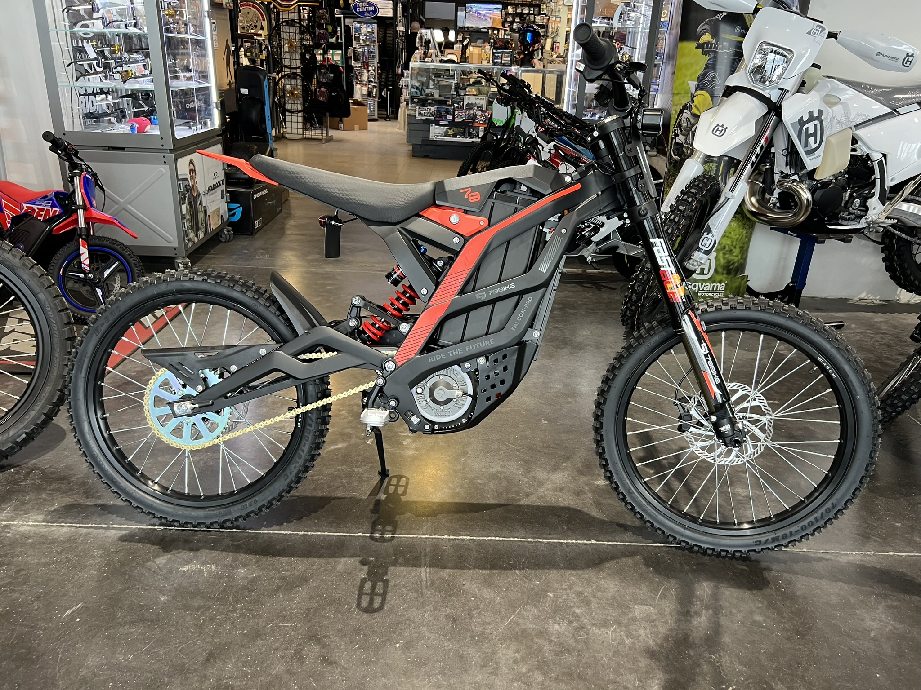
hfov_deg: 67.3
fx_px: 692
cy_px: 345
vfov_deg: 53.1
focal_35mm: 26
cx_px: 460
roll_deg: -2.3
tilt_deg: -23.1
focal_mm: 5.7
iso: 200
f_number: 1.5
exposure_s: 1/60
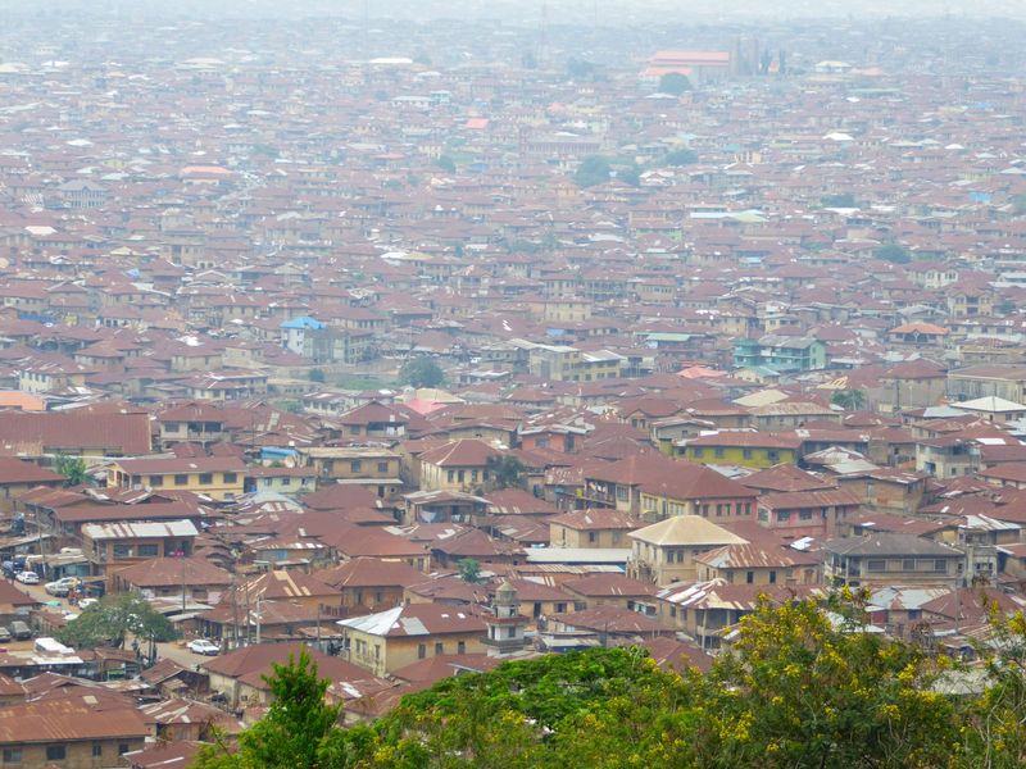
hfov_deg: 12.3
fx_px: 4742
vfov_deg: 9.3
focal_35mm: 160
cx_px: 513
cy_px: 384
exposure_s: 1/125
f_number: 5.5
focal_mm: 28.7
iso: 80
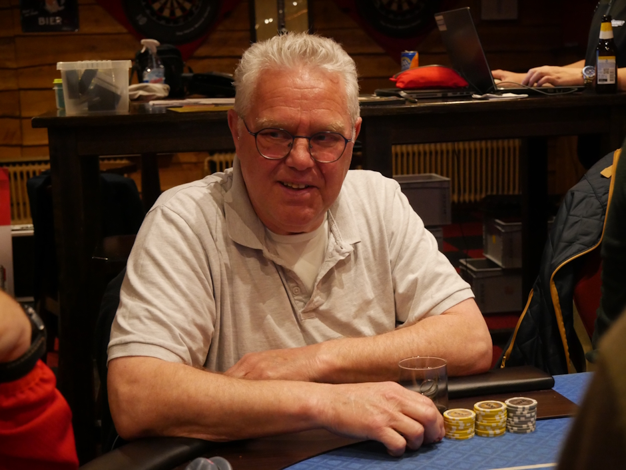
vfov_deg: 26.1
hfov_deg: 34.3
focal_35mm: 56
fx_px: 1013
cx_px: 313
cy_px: 235
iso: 3200
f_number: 4.7
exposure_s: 1/40
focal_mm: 28
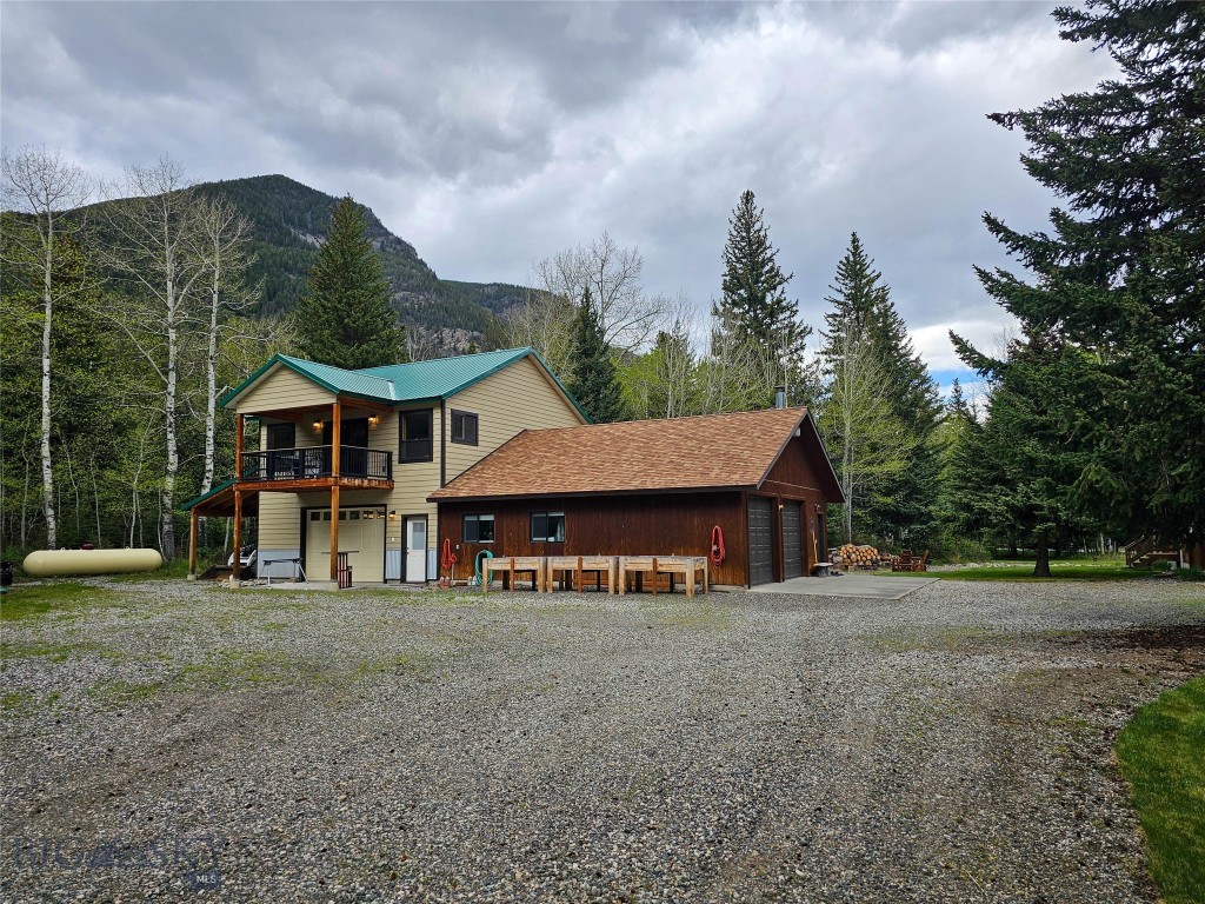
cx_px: 602
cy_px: 452
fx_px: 801
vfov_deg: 58.9
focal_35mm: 23
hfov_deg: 73.9
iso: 10
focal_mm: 6.3
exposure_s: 1/220
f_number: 1.7
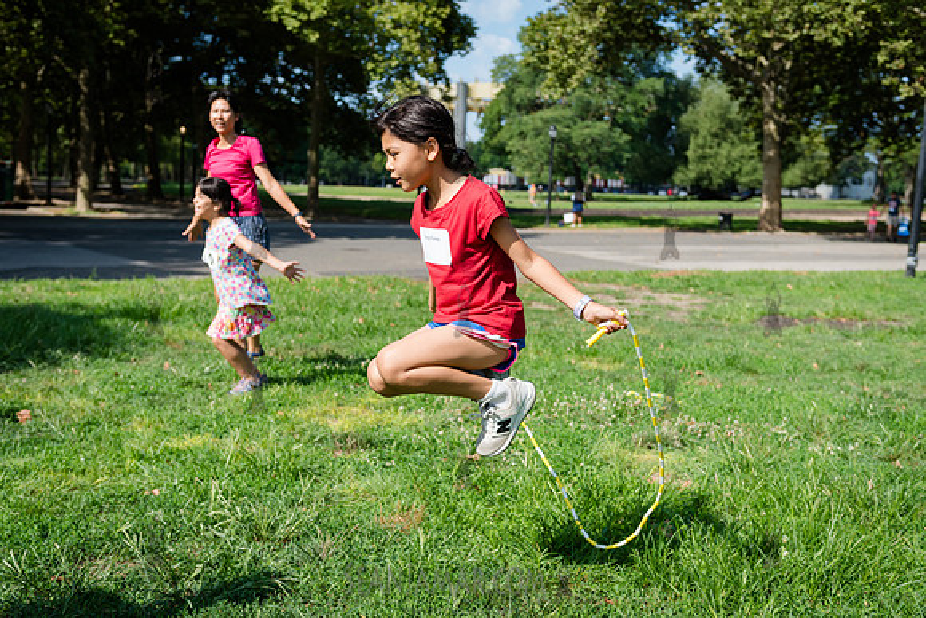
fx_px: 1103
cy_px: 309
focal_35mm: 43
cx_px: 463
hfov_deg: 45.5
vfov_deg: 31.3
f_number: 3.2
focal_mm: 38
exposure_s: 1/1600
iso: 200
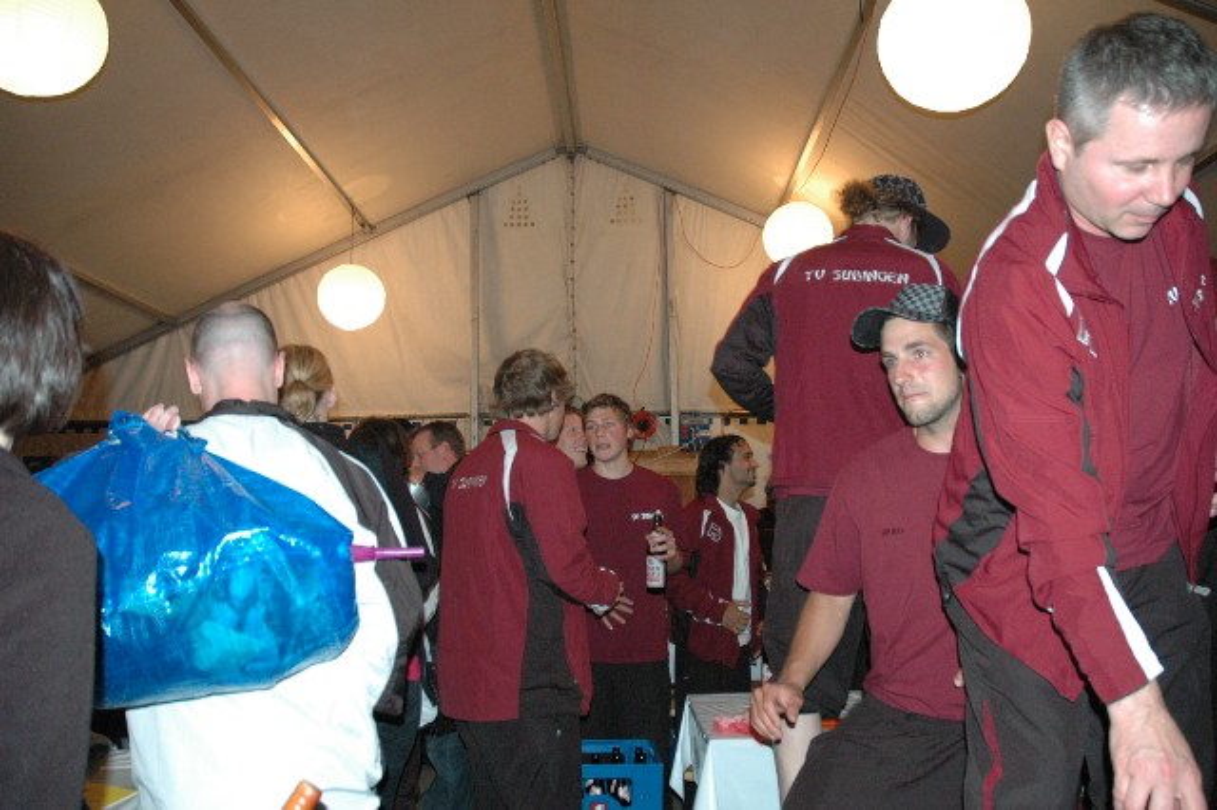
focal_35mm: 27
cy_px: 405
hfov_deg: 67.4
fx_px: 912
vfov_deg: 47.9
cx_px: 608
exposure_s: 1/60
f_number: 4.5
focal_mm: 18
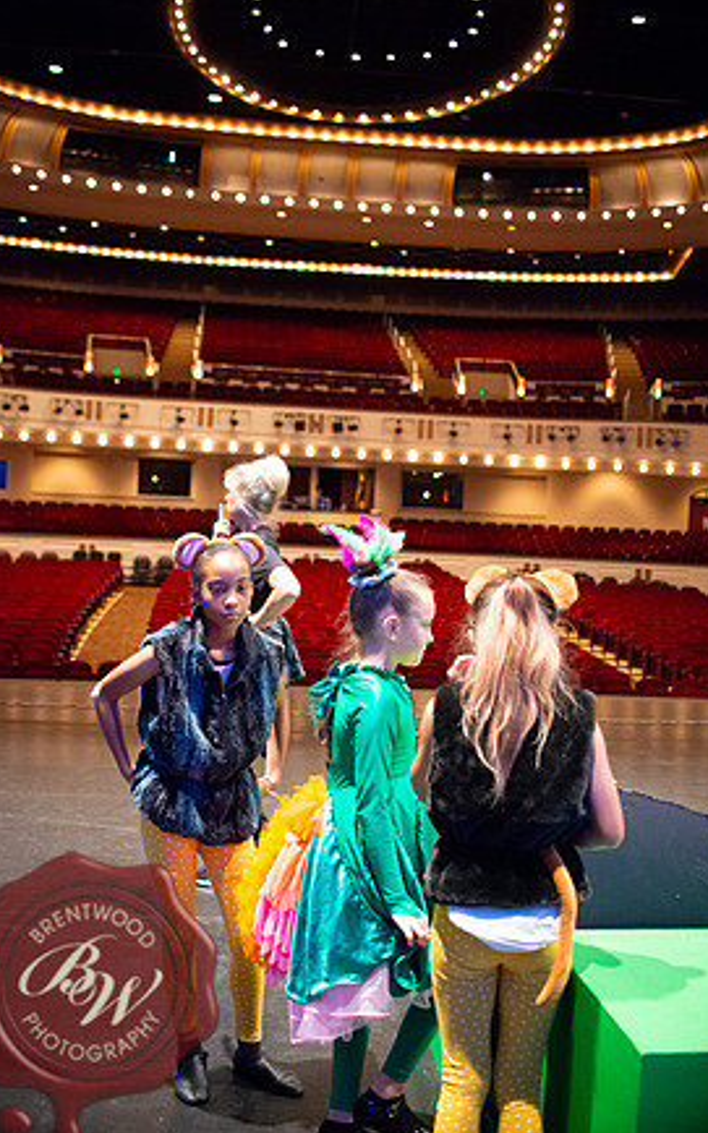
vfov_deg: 52.8
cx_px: 340
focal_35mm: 37
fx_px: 1143
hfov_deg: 34.4
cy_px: 574
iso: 6400
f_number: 2.8
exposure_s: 1/160
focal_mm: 35
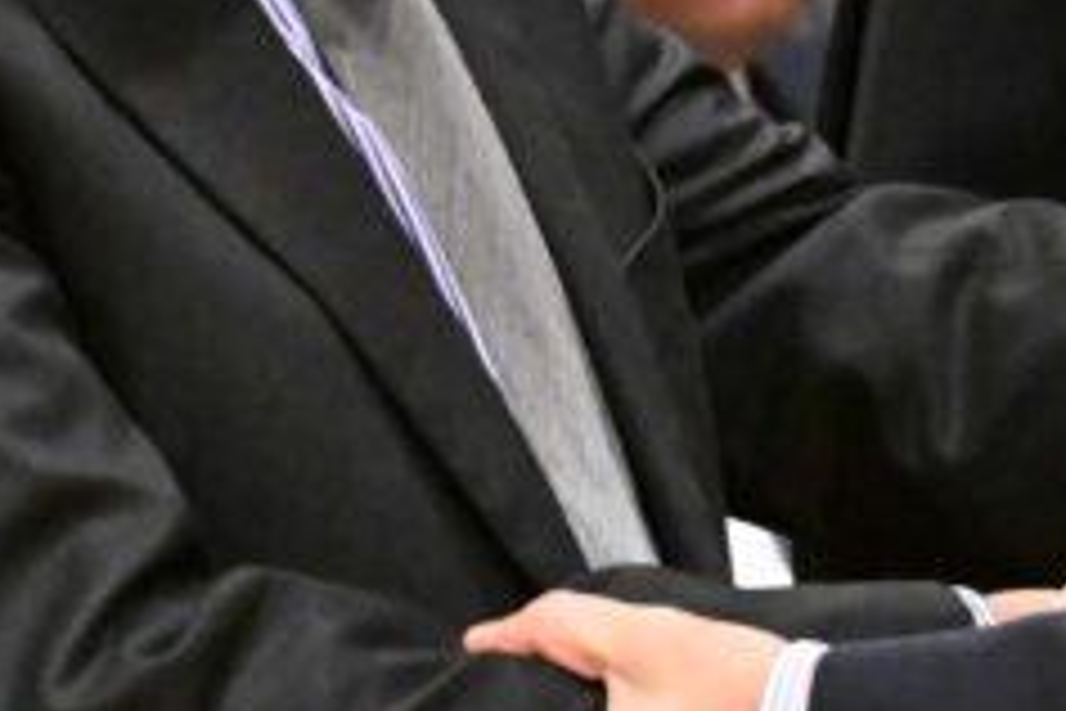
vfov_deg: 3.5
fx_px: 11666
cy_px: -214
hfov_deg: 5.2
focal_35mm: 394
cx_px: 612
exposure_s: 1/200
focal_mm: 91
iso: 16000
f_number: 5.6
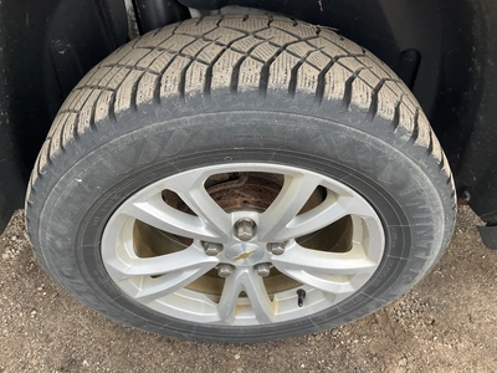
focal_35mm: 29
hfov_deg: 61.7
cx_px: 248
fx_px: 416
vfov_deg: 48.2
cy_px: 186
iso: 25
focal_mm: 3
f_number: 1.8
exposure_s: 1/344
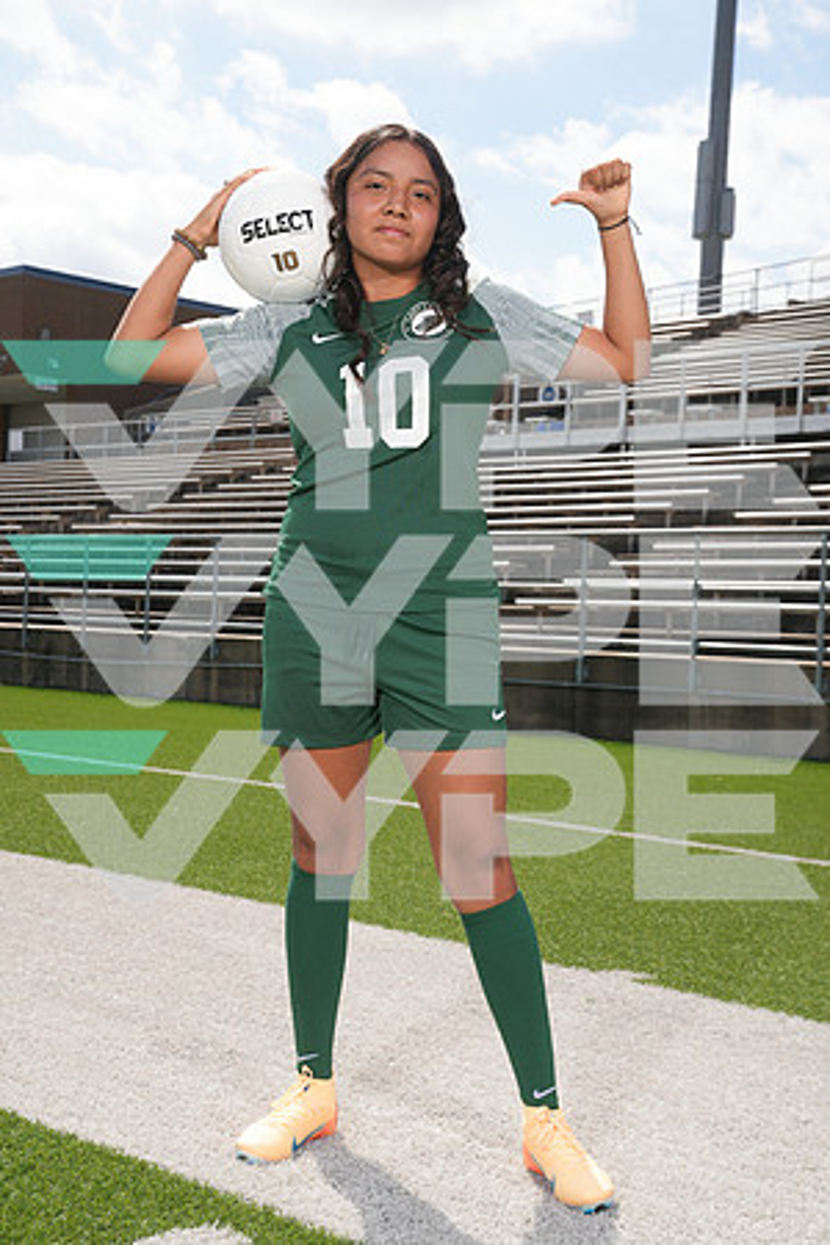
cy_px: 622
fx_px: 1833
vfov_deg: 37.5
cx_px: 415
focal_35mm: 53
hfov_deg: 25.5
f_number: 9
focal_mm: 53
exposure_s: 1/200
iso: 100
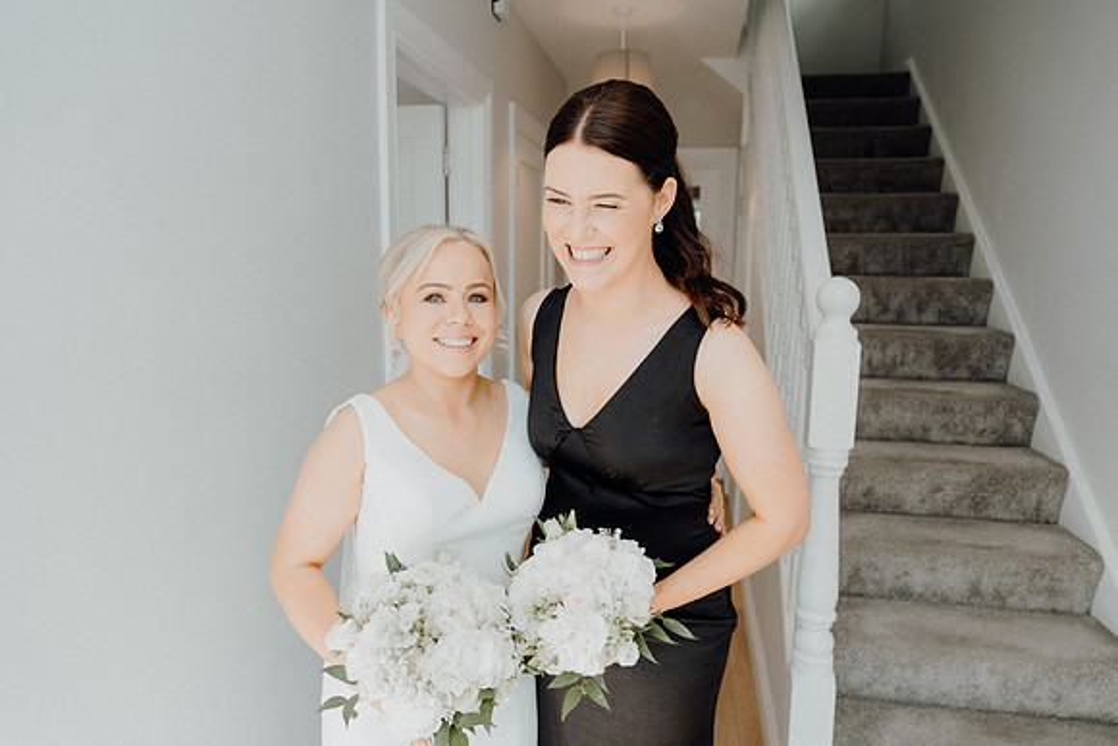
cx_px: 559
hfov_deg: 73.7
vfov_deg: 53.1
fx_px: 746
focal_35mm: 24
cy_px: 373
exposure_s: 1/160
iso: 125
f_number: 3.5
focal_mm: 24
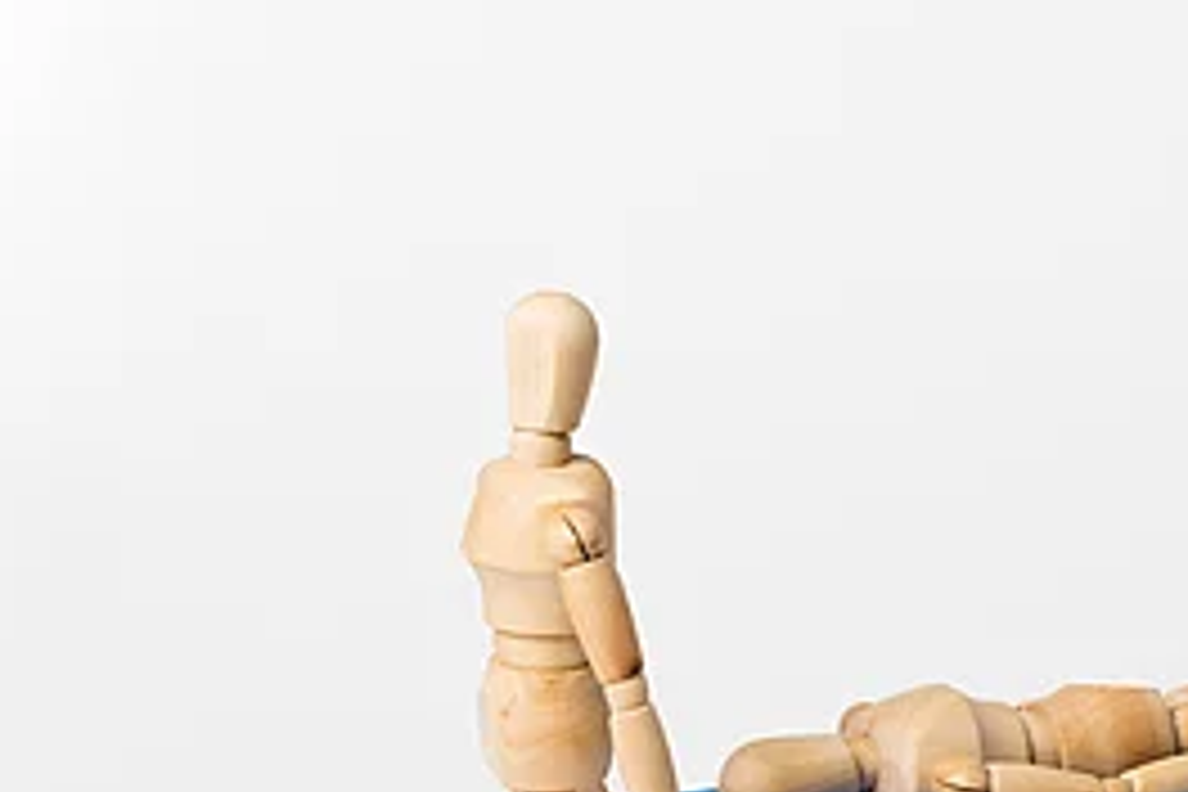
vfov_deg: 5.0
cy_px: 711
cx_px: 1058
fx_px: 9008
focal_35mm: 273
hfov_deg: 7.5
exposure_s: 1/200
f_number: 18
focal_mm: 150
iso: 50
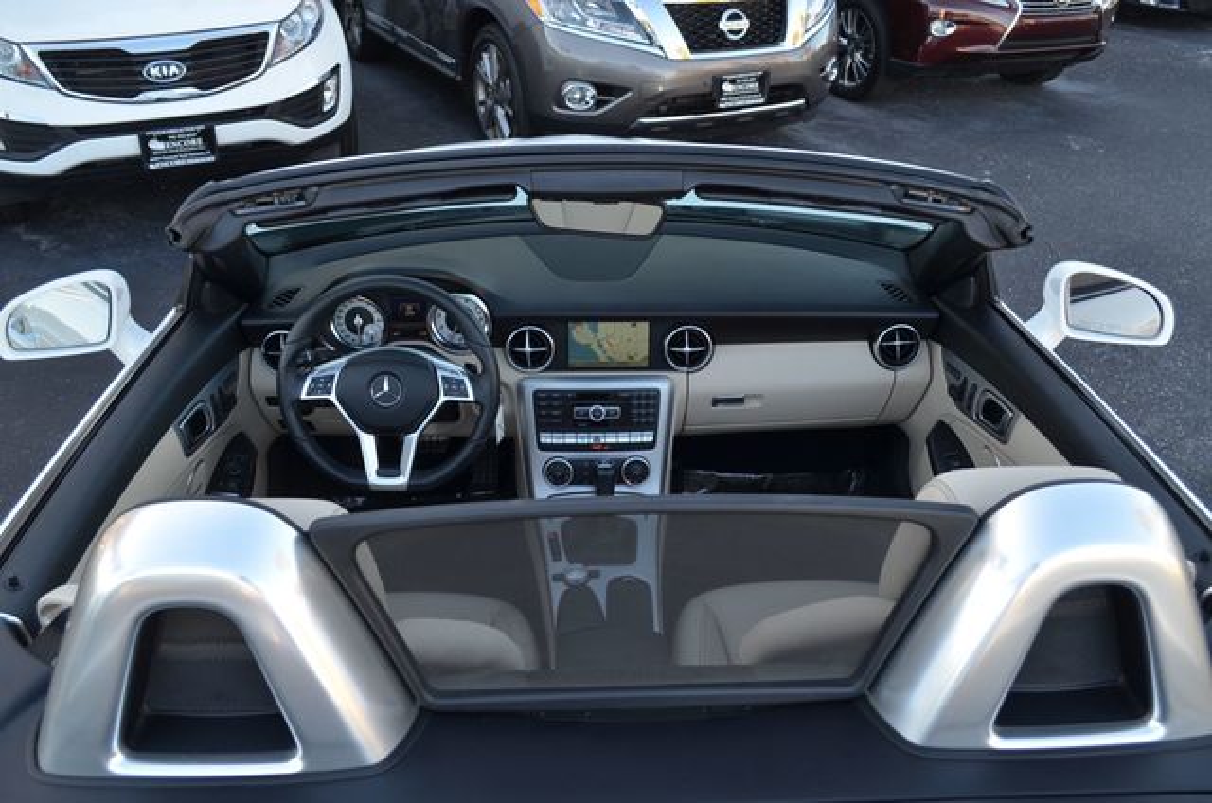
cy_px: 402
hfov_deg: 62.0
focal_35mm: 30
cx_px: 606
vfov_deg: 43.4
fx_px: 1008
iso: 140
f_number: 5.6
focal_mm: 20
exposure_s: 1/60
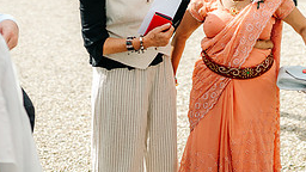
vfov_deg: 14.2
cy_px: -22
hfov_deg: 25.4
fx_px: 673
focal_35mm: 83
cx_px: 216
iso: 100
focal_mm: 35
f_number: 1.4
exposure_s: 1/8000
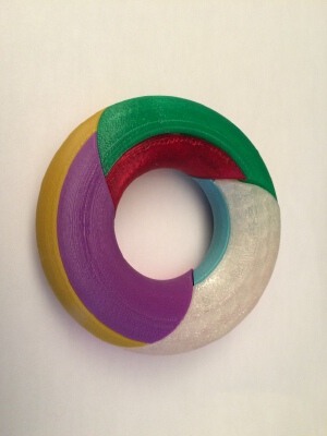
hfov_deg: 48.2
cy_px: 218
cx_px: 164
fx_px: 365
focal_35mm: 29
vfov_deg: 61.7
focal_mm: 4.15
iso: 160
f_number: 2.2
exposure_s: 1/30
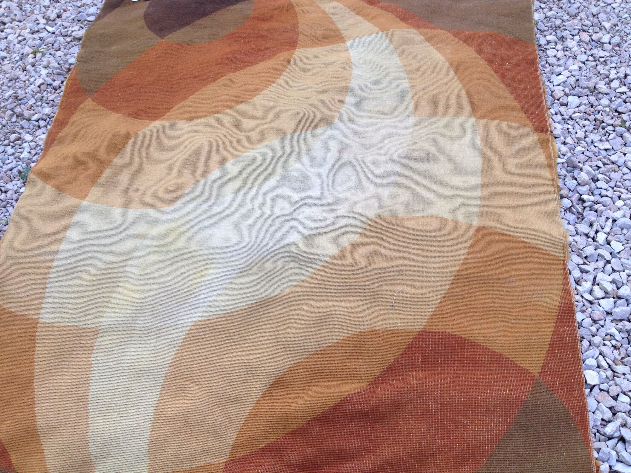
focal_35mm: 35
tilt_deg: -57.0
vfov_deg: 40.7
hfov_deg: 52.6
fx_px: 638
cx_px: 316
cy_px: 236
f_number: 2.4
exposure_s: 1/60
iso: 50
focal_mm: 4.28
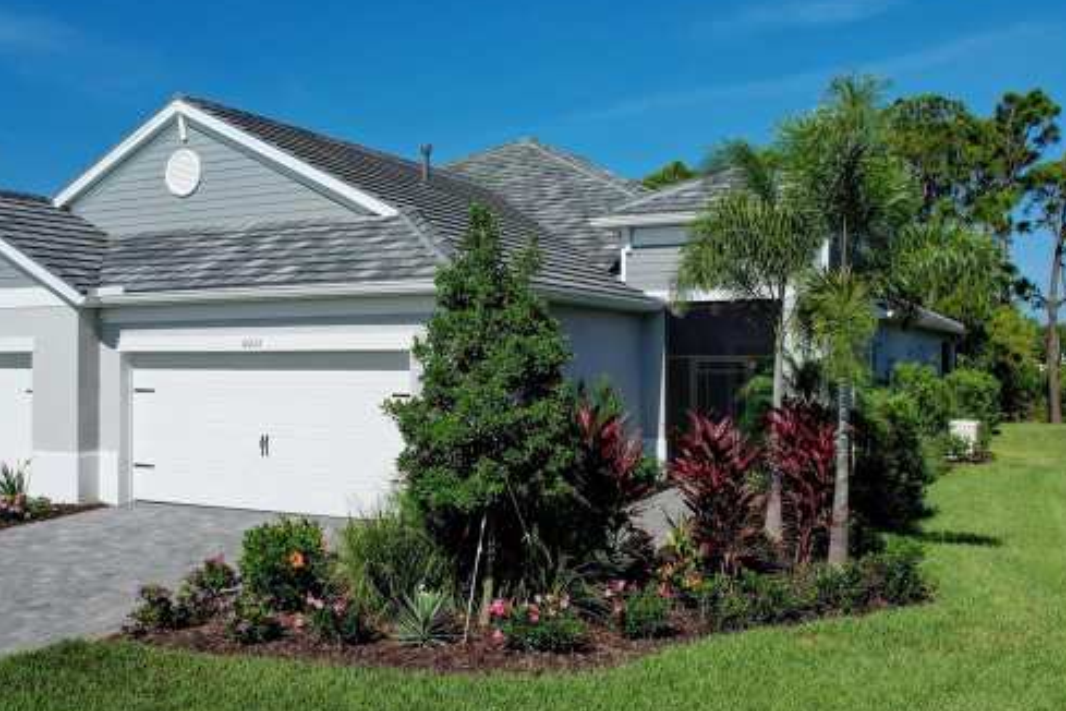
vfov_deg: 36.9
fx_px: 1066
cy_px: 341
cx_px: 469
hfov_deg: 53.0
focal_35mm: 36
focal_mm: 8.4
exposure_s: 1/4000
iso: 150
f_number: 2.8
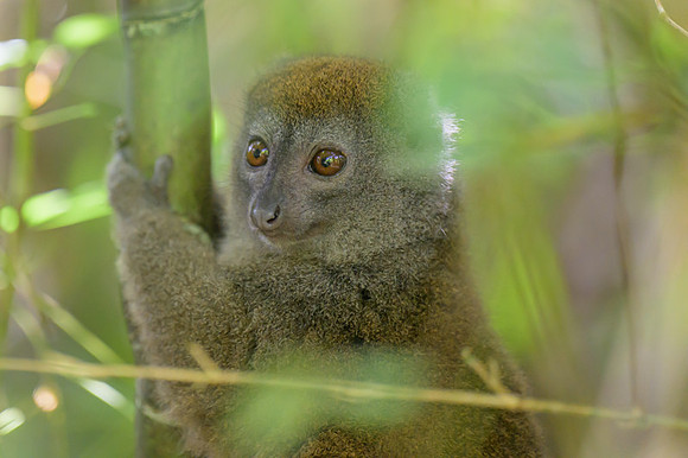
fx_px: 5747
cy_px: 113
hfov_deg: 6.8
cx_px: 170
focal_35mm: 301
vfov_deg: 4.6
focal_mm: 200
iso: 3200
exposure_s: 1/800
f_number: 2.8
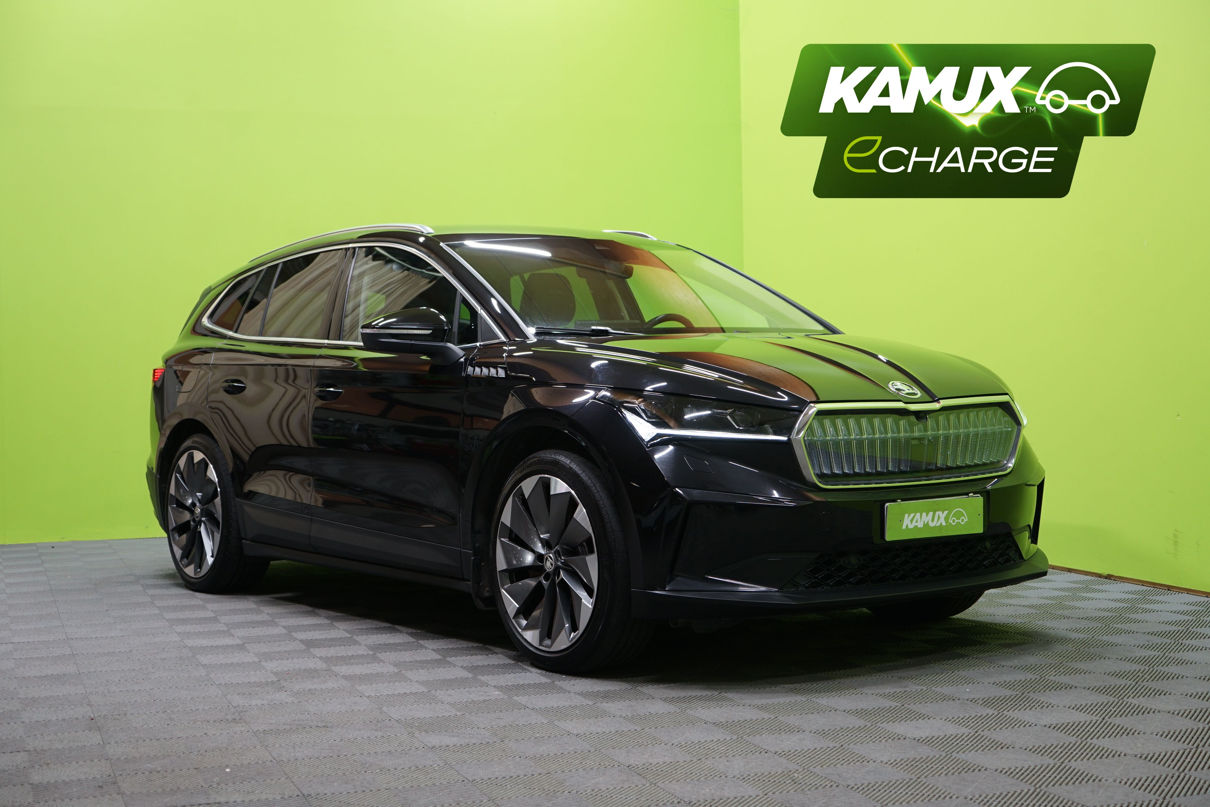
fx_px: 1714
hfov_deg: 38.9
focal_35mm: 51
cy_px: 404
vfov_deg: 26.5
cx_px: 605
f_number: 4
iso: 400
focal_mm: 51
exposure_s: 1/40
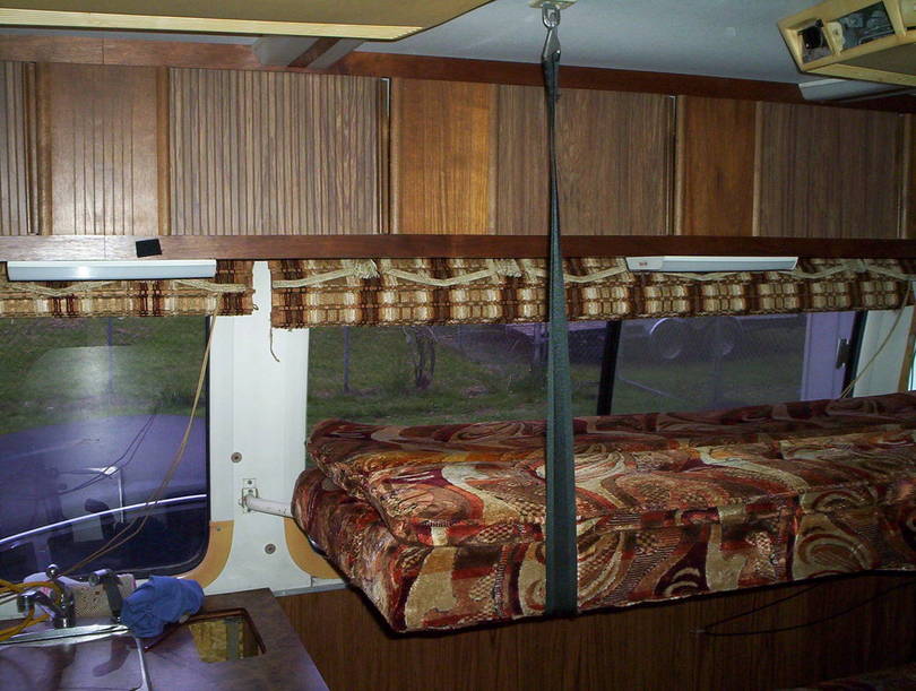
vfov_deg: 37.8
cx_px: 458
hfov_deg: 48.9
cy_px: 346
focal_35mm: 38
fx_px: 1008
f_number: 4.5
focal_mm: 4.99
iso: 140
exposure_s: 1/60
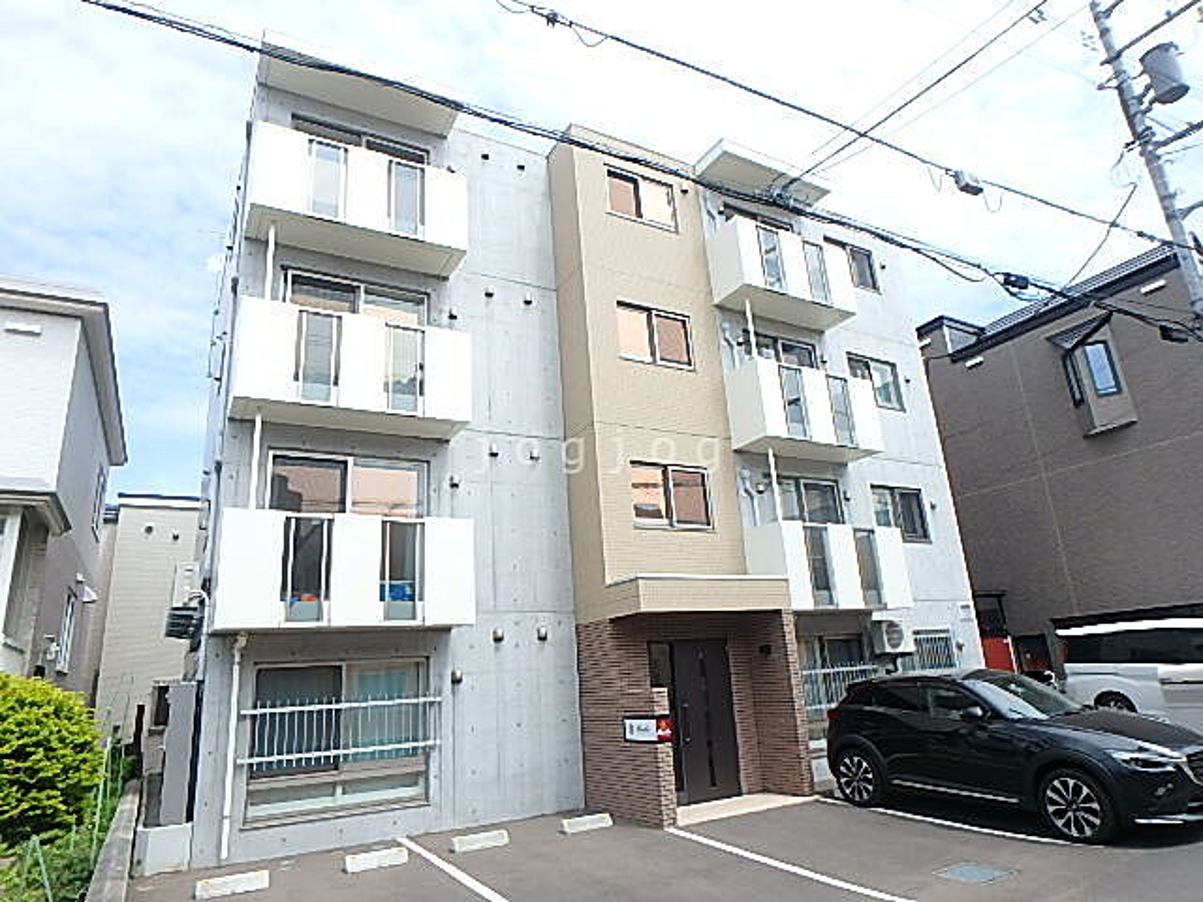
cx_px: 602
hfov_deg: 79.0
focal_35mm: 21
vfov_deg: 63.4
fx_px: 730
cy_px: 451
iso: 125
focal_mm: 3.7
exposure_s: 1/800
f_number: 3.5
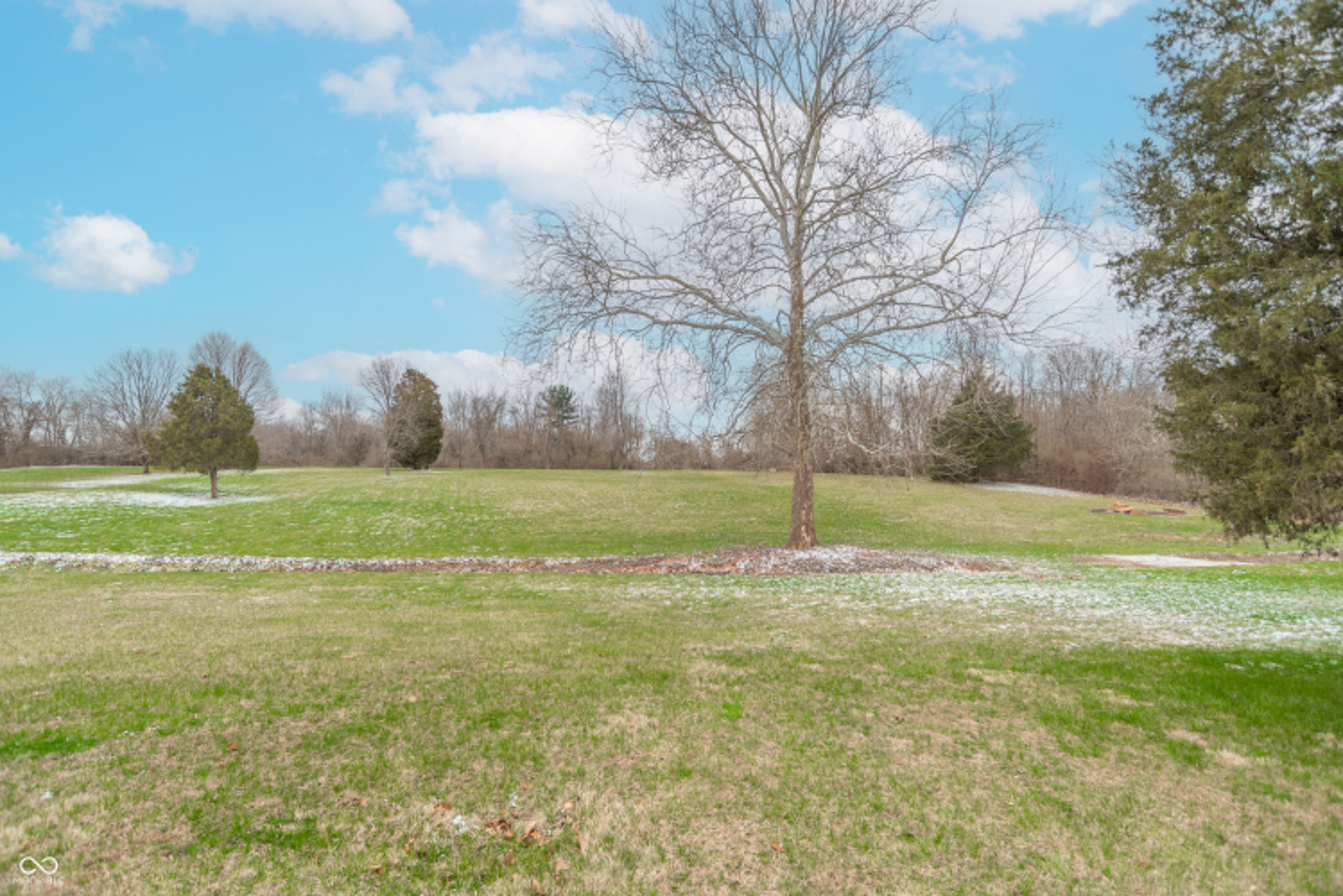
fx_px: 672
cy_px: 448
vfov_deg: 67.4
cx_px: 672
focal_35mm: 18
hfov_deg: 90.0
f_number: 5.6
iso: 100
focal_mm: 18
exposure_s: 1/50
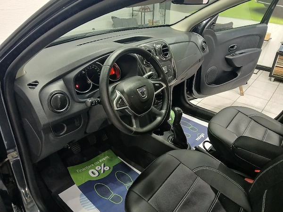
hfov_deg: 67.3
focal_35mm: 26
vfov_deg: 53.1
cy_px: 106
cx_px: 142
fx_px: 213
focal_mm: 3.98
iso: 320
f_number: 1.8
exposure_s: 1/50.3
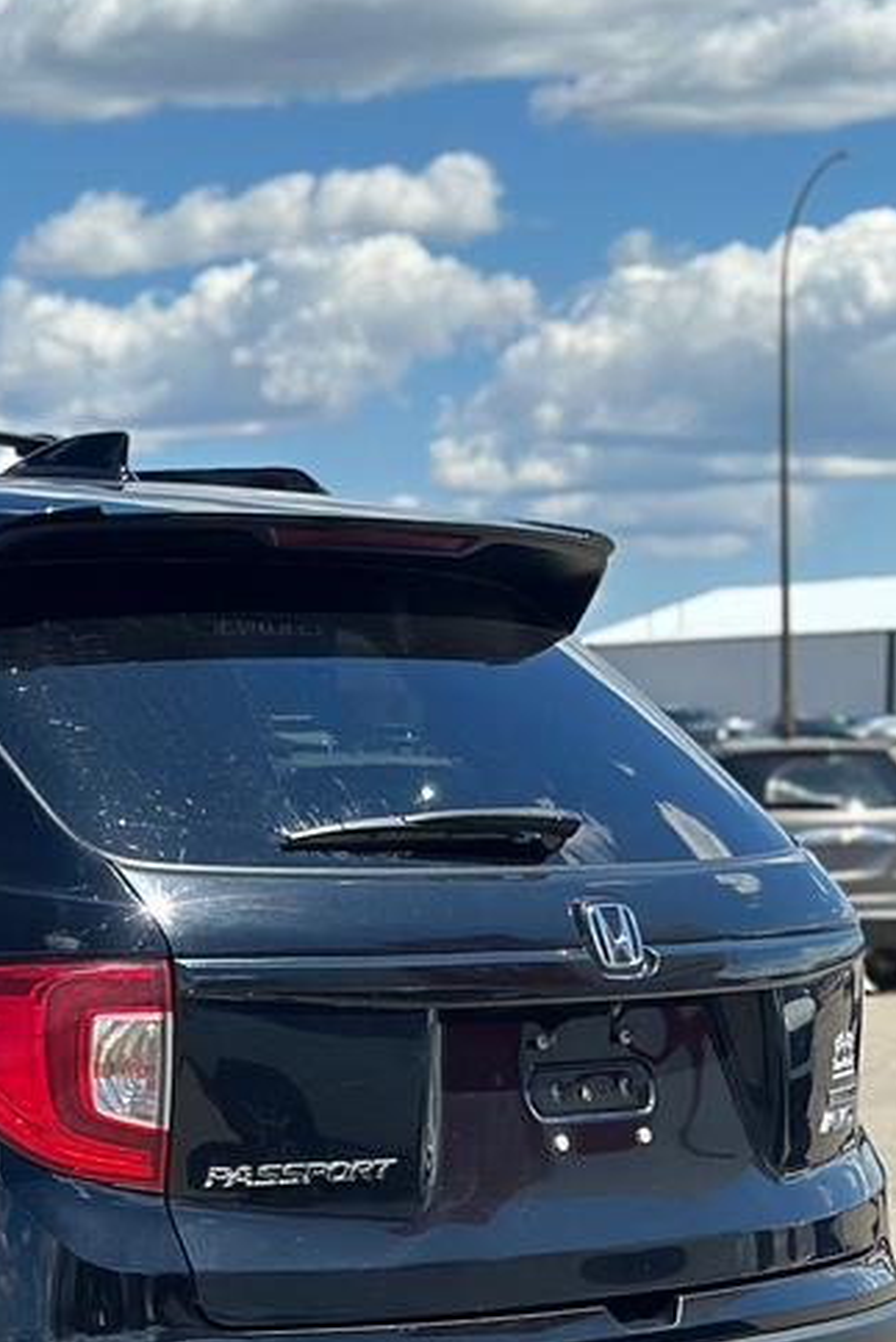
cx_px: -591
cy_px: 946
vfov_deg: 15.5
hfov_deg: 10.0
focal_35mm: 132
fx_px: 4924
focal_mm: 6.86
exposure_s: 1/5000
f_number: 1.78
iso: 100
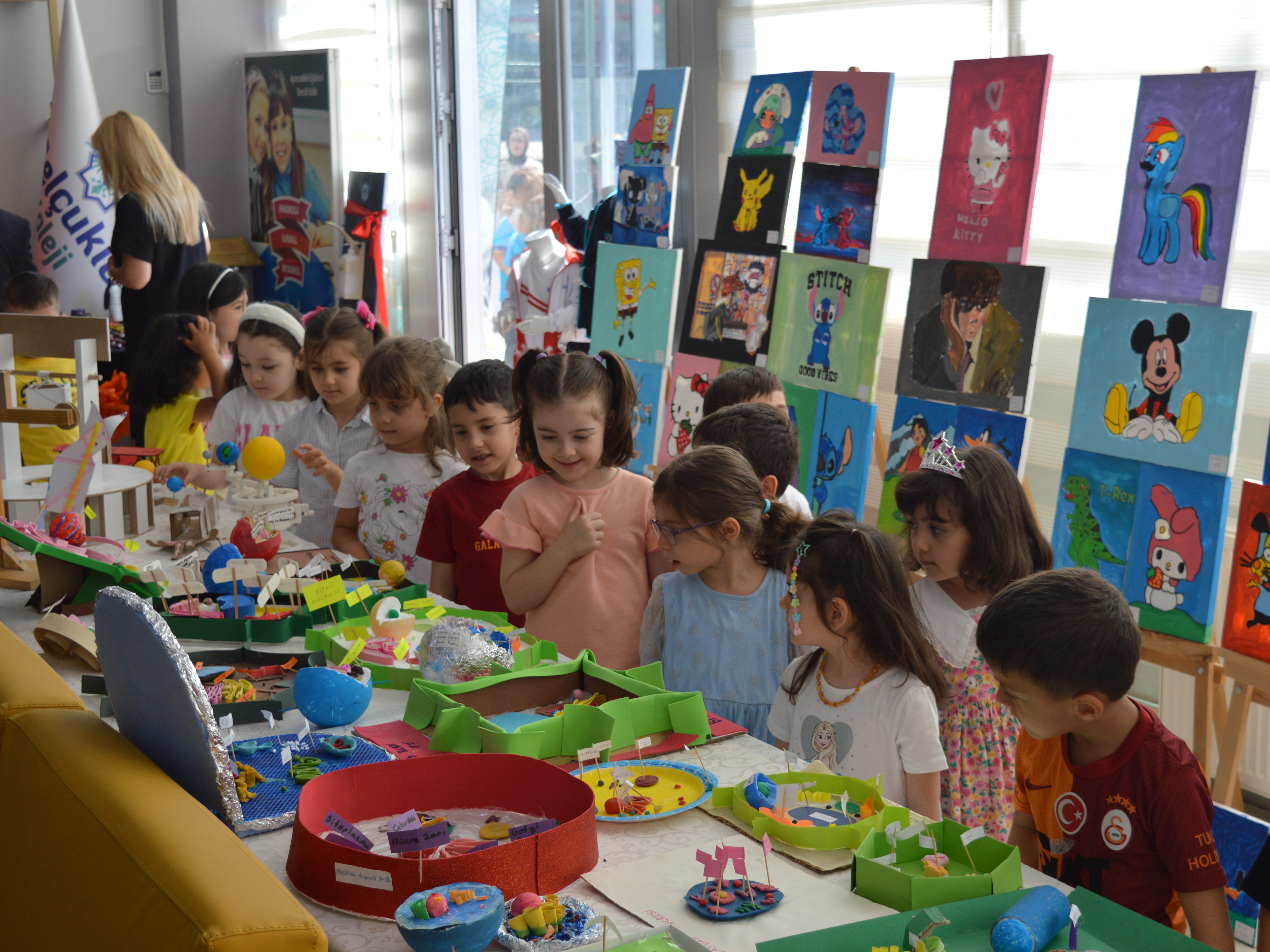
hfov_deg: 34.3
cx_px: 715
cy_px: 480
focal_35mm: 56
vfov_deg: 26.1
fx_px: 2055
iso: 200
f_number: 5.6
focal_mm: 34
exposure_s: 1/125
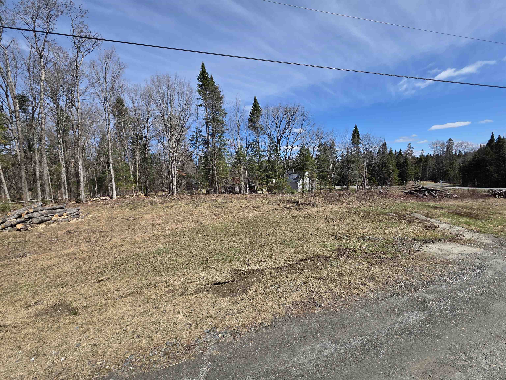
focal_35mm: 13
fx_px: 190
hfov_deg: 106.2
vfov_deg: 89.9
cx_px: 253
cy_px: 190
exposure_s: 1/2228
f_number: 1.9
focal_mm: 2.2
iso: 40
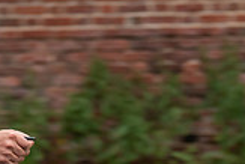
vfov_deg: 3.2
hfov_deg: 4.7
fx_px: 2936
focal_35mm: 431
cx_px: -143
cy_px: 64
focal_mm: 80
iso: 1000
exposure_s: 1/640
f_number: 3.2
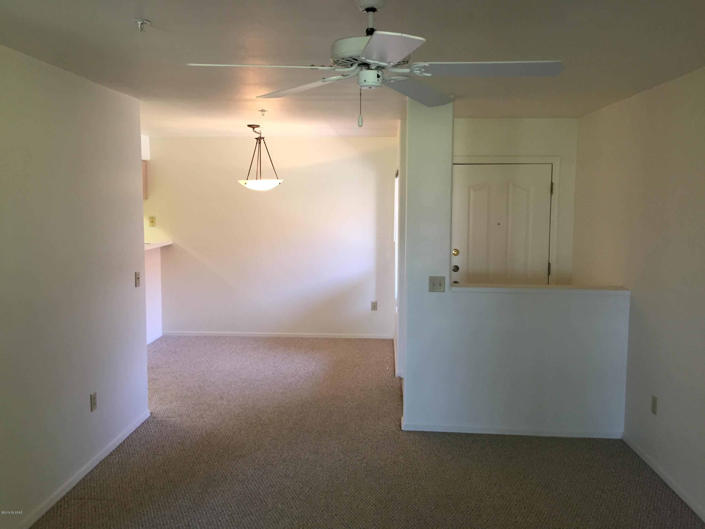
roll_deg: -1.2
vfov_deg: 48.2
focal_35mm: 29
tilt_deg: -6.4
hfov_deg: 61.7
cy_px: 264
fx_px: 591
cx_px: 352
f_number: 2.2
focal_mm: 4.15
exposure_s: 1/30
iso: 80
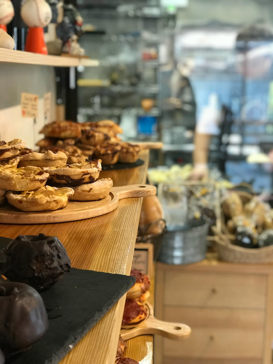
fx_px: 599
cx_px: 136
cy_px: 182
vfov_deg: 33.8
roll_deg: -0.9
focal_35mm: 57
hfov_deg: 25.7
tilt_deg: -11.2
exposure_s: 1/60
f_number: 2.8
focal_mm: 6.6
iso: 320
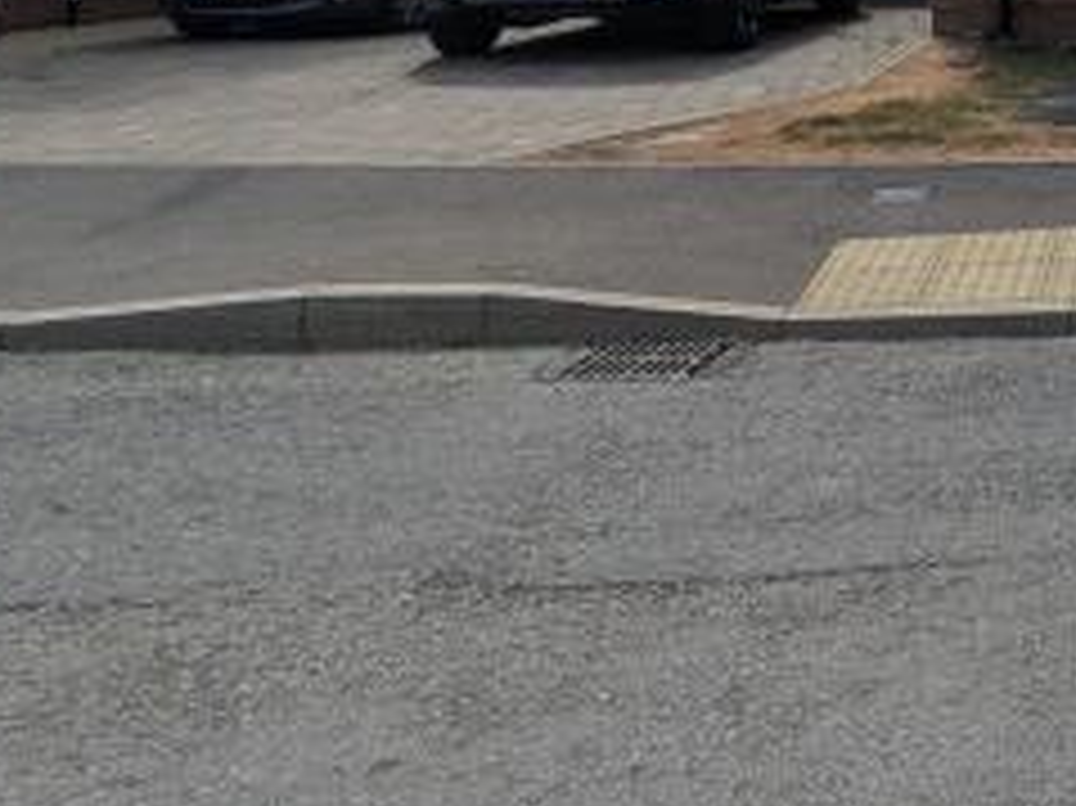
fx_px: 1864
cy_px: -353
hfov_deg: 25.8
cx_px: 1522
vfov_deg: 21.1
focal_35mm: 60
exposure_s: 1/8772
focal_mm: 1.83
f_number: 2.2
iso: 52
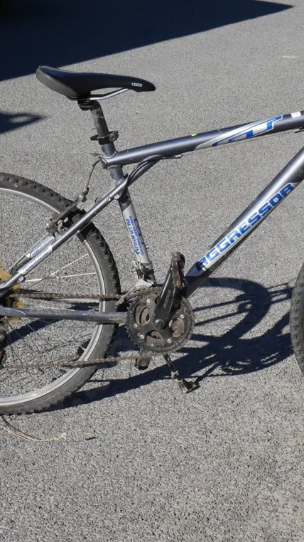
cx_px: 237
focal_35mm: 85
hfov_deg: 14.1
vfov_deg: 25.0
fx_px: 1219
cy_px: 269
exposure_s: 1/400
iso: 200
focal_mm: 29
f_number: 10
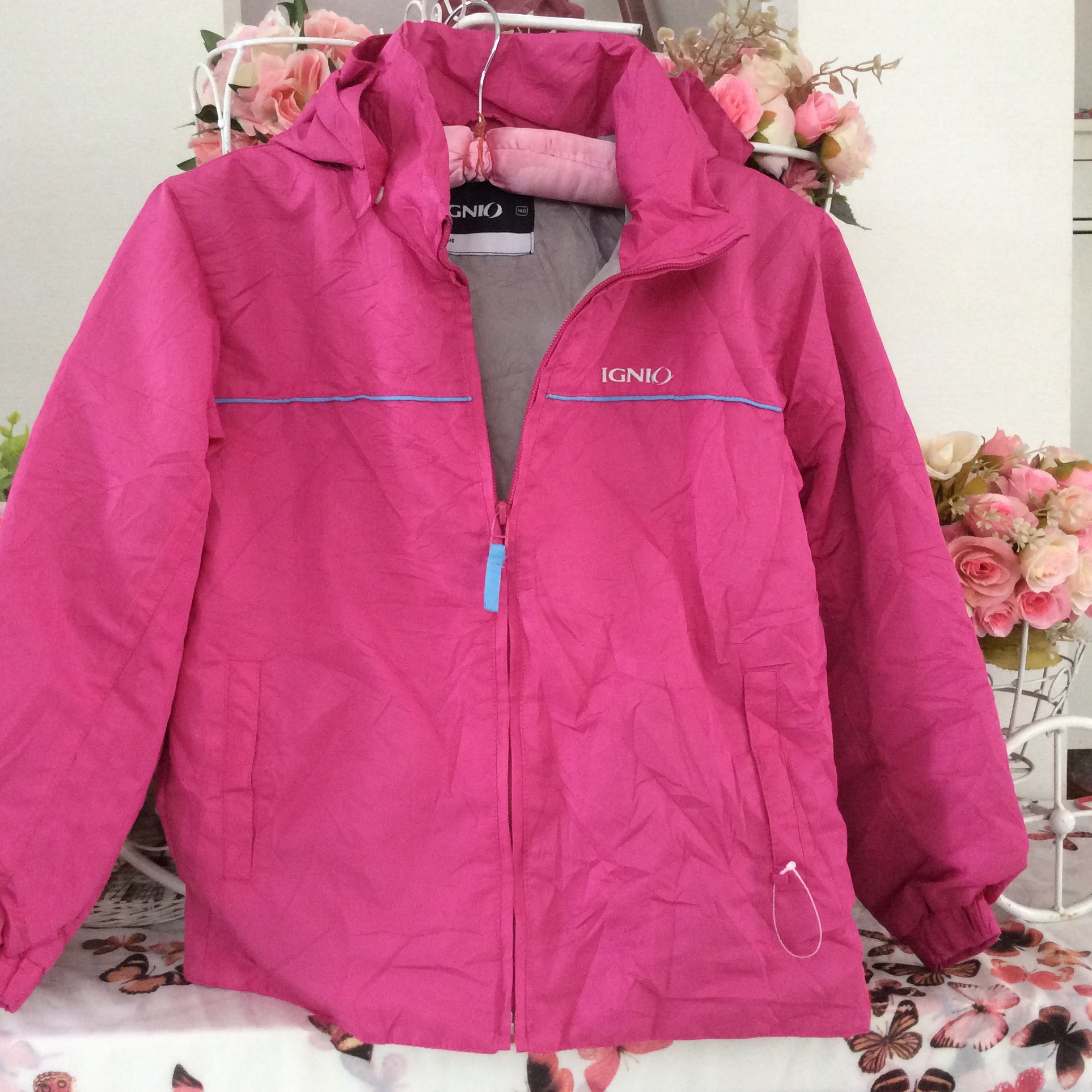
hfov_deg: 43.8
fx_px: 1356
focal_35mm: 38
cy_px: 548
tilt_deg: -3.8
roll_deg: +2.9
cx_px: 492
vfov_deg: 43.9
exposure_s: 1/25
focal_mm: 3.3
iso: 125
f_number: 2.4
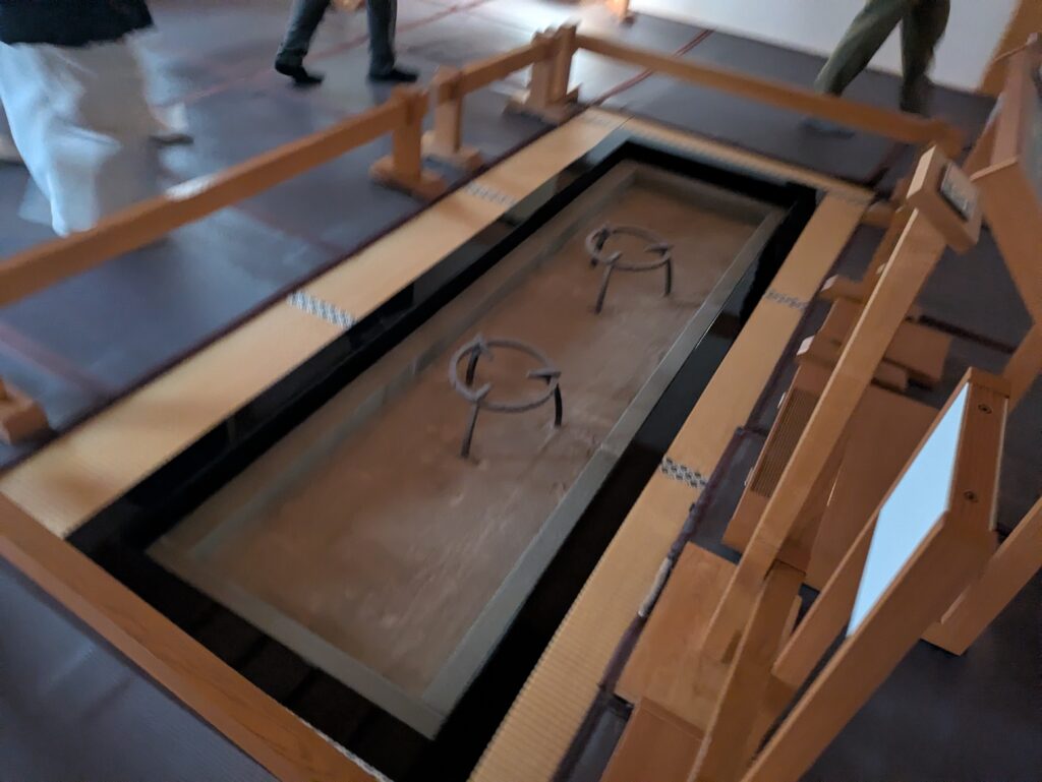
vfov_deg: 54.9
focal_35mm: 25
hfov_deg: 69.4
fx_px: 753
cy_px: 391
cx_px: 521
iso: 1546
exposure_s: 1/15
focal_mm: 5.43
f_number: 1.89
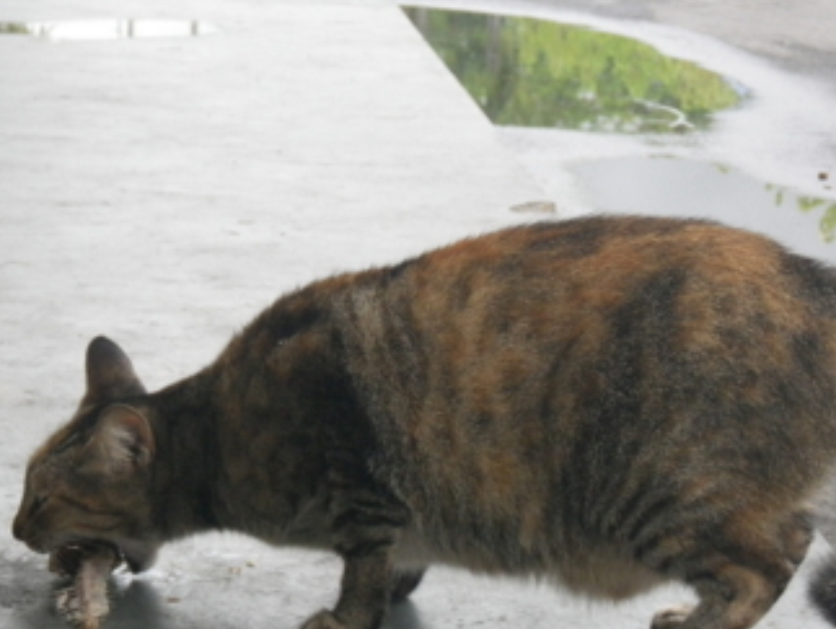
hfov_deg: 15.0
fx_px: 3167
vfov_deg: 11.3
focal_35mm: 131
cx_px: 510
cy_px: 290
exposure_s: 1/125
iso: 200
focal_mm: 16.7
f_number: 5
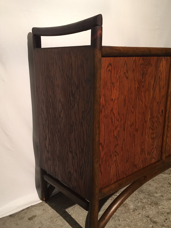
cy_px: 119
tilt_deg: -13.7
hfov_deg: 41.7
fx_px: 224
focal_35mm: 34
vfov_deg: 53.9
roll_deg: +0.3
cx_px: 77
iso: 125
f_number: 2.2
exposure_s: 1/33
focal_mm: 4.15
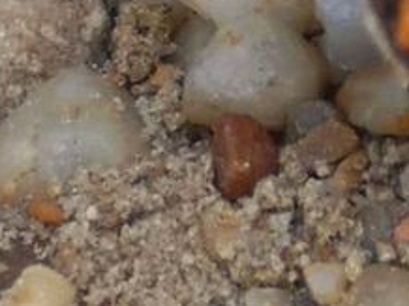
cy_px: -163
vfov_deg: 3.3
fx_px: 5323
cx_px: 691
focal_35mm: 451
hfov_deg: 4.4
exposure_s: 1/100
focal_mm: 20.5
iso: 80
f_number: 5
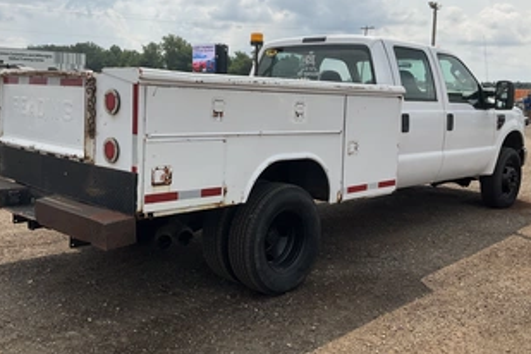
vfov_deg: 34.1
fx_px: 575
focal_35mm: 39
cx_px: 258
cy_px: 141
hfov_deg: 49.5
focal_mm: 3
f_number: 1.8
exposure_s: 1/3125
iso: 25
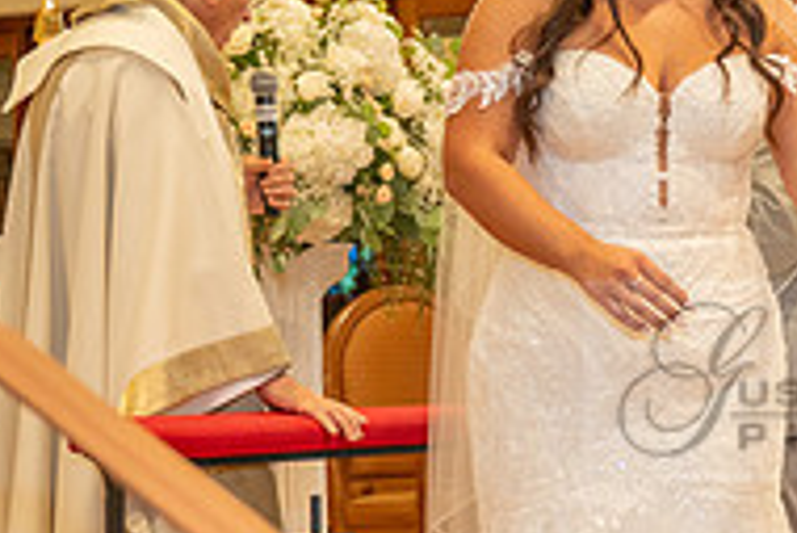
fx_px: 2570
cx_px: 948
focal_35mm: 116
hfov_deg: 16.9
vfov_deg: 11.8
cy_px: 380
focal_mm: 38
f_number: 2.8
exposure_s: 1/160
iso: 1600
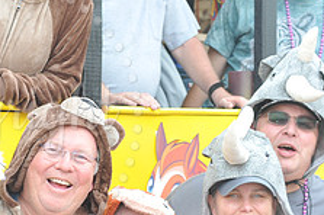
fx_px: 1869
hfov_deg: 9.8
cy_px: 115
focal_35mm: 208
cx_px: 3
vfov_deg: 6.6
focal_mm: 80
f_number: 6.3
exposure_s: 1/80
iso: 200
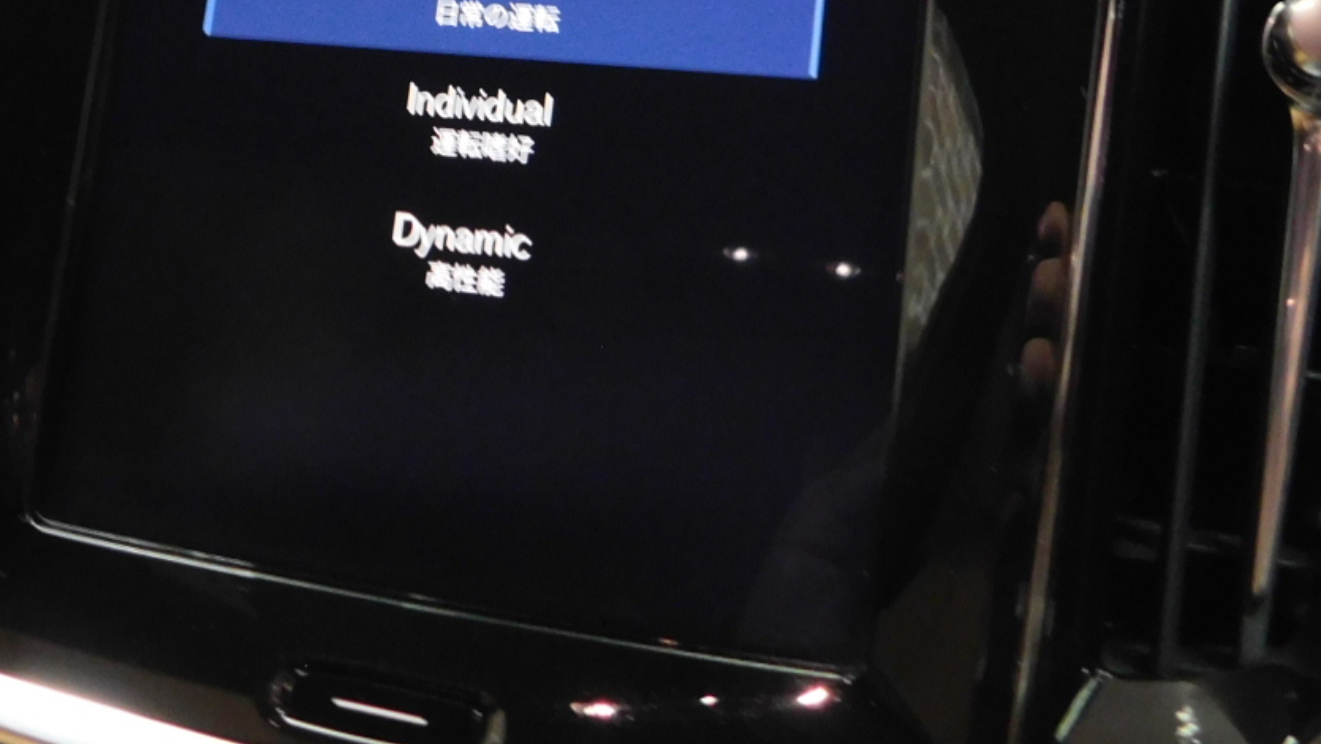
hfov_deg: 42.4
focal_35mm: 48
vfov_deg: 24.0
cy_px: 30
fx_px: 1682
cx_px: 454
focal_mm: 4
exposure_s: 1/8
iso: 400
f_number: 3
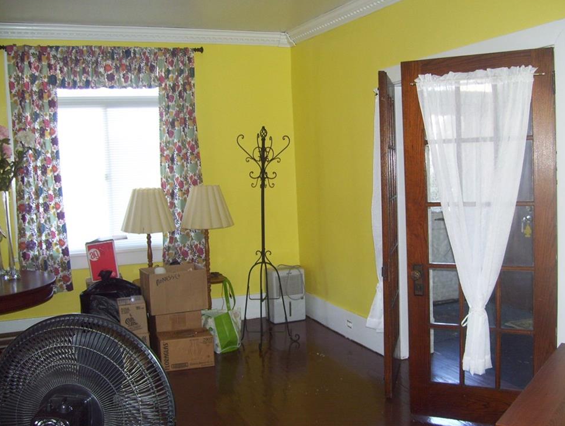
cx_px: 286
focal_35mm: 38
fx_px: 621
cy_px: 215
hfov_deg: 48.9
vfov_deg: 37.8
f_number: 2.7
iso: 200
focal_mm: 6
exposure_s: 1/60
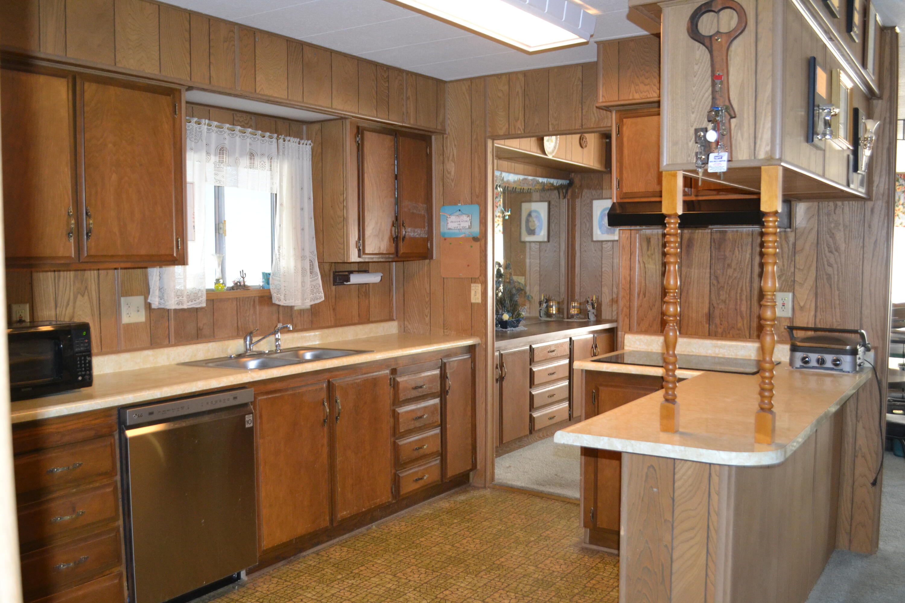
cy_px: 302
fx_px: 830
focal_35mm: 33
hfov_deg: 57.2
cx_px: 452
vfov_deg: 40.0
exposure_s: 1/60
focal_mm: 22
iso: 1400
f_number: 3.8
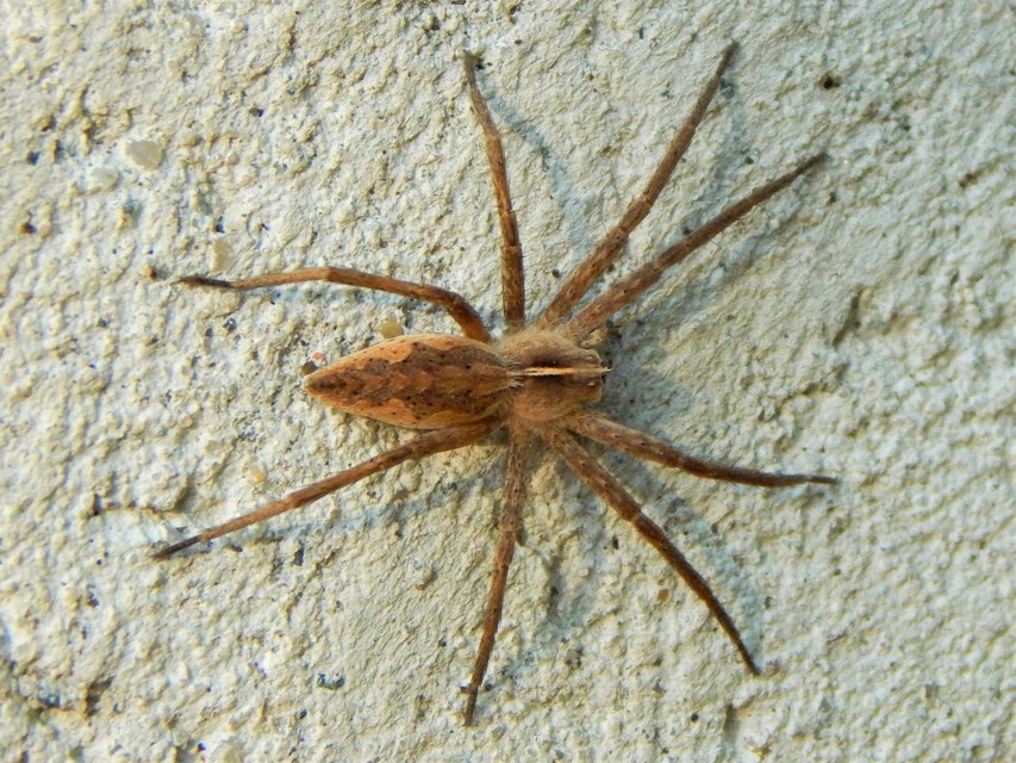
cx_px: 508
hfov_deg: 10.9
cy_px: 382
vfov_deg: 8.2
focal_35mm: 182
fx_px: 5343
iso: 400
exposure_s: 1/250
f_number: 5.3
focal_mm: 32.8
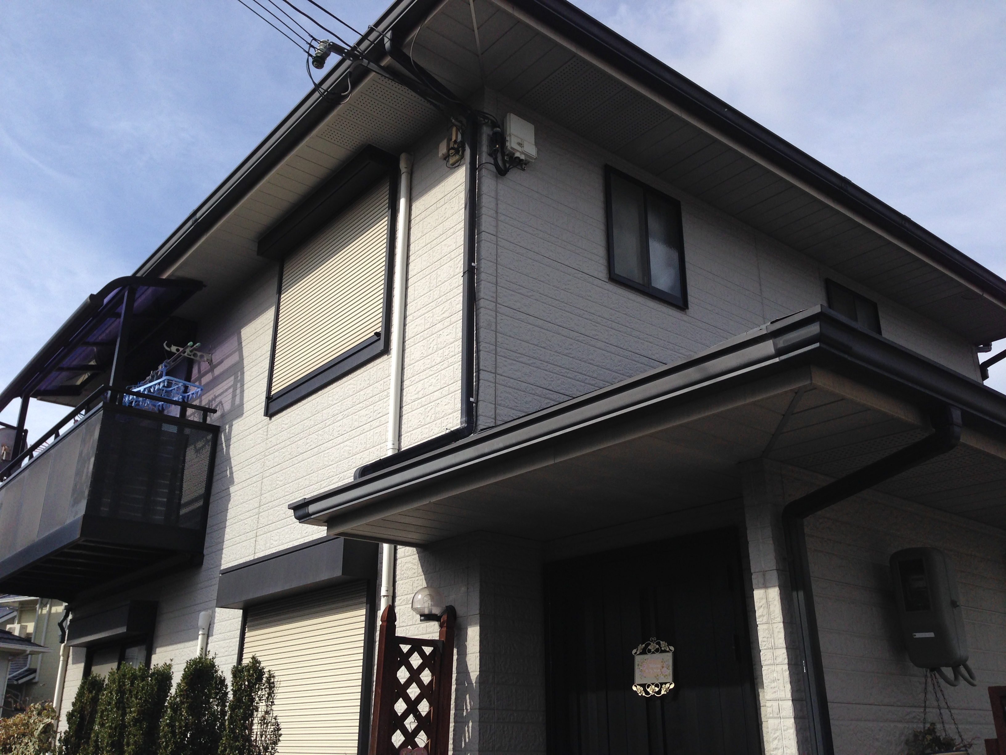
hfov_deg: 55.4
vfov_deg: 42.9
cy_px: 378
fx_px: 959
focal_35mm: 33
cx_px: 503
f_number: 2.4
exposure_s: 1/1869
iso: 50
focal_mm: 4.12
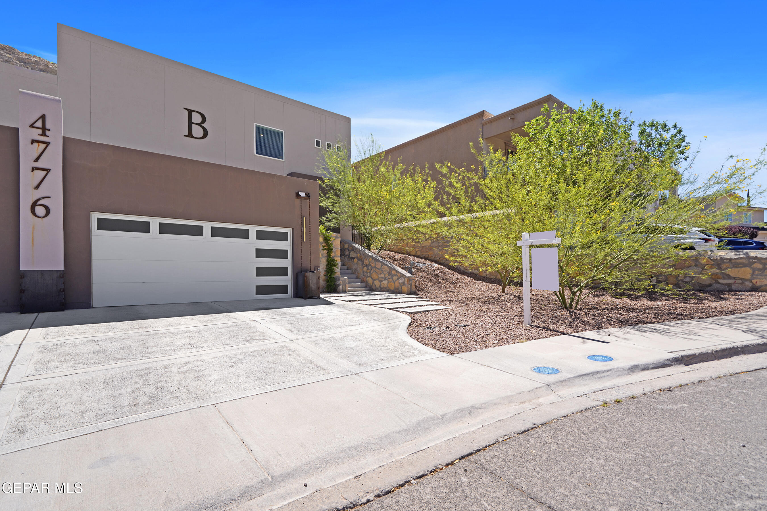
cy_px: 256
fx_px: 341
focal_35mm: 16
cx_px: 384
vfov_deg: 73.7
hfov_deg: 96.7
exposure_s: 1/30
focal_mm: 16
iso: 100
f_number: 8
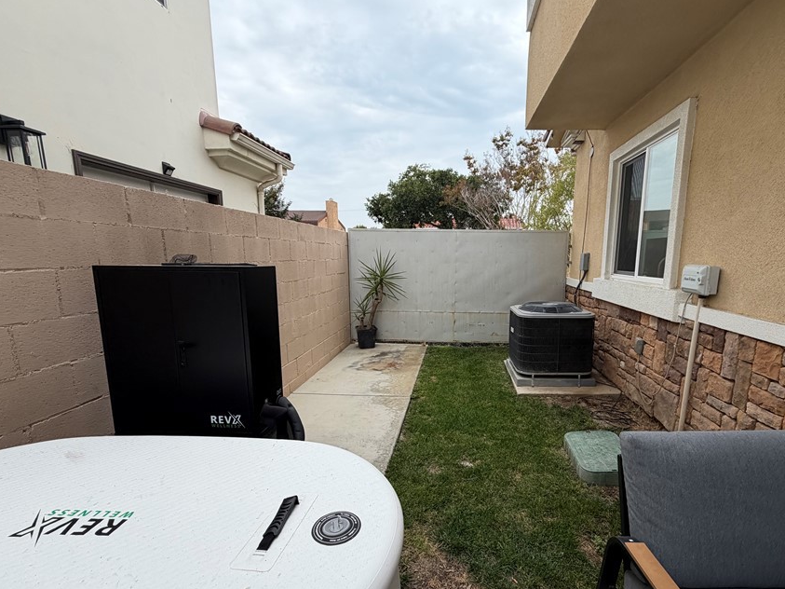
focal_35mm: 17
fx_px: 385
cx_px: 442
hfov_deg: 90.6
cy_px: 322
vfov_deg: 74.5
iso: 40
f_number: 2.2
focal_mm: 2.22
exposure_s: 1/709
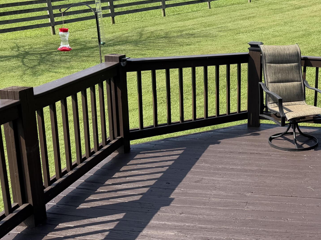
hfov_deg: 35.1
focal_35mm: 50
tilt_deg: -15.0
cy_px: 111
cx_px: 311
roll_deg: -3.2
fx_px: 464
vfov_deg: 29.1
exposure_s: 1/2801
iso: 80
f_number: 1.78
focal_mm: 6.76
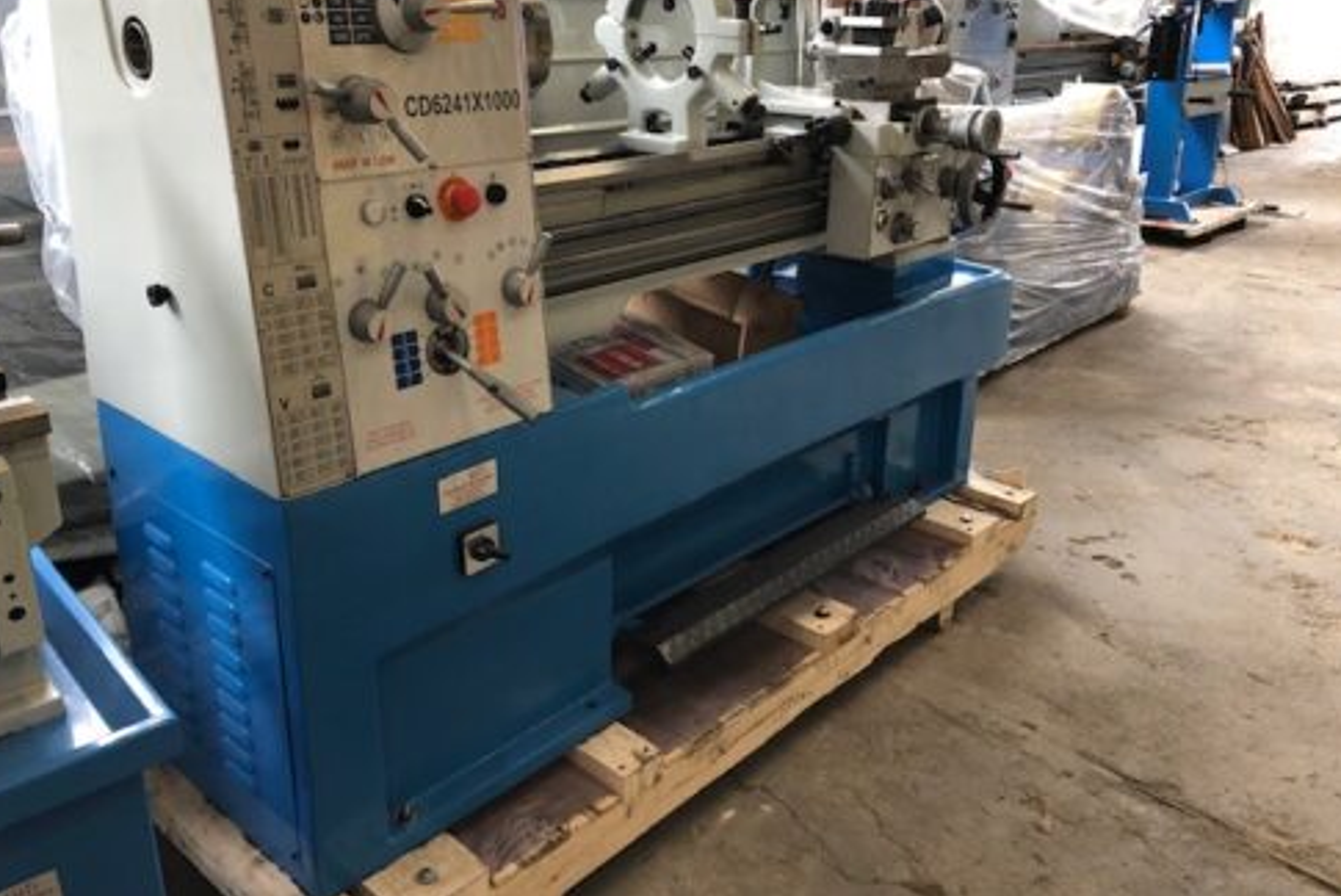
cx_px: 655
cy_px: 386
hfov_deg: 61.9
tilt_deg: -19.0
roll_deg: -0.4
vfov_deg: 43.6
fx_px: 1118
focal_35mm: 30
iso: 40
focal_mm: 4
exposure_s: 1/20
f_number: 1.8
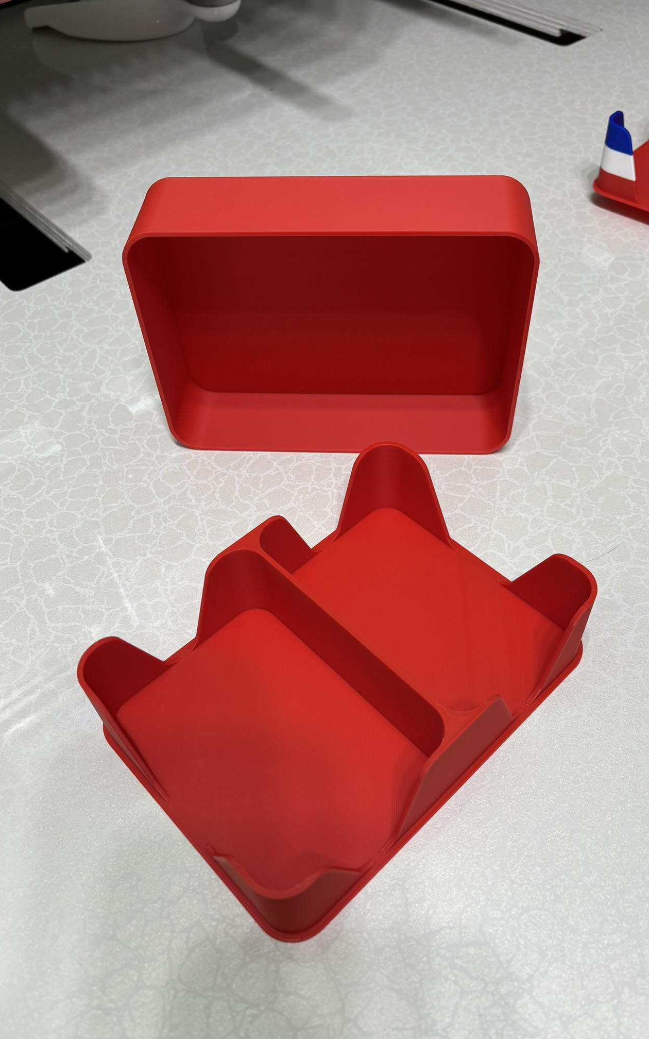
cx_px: 349
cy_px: 526
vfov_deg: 66.5
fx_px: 792
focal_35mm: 28
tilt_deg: -51.3
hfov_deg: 44.5
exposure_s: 1/120
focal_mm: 5.96
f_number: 1.6
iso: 80
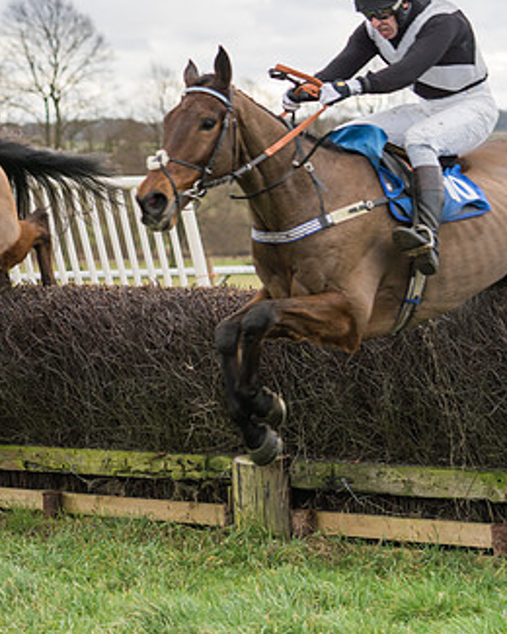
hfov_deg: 10.3
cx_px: -88
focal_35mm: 147
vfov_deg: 13.1
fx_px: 2757
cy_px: 178
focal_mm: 70
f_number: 2.8
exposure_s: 1/1000
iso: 400
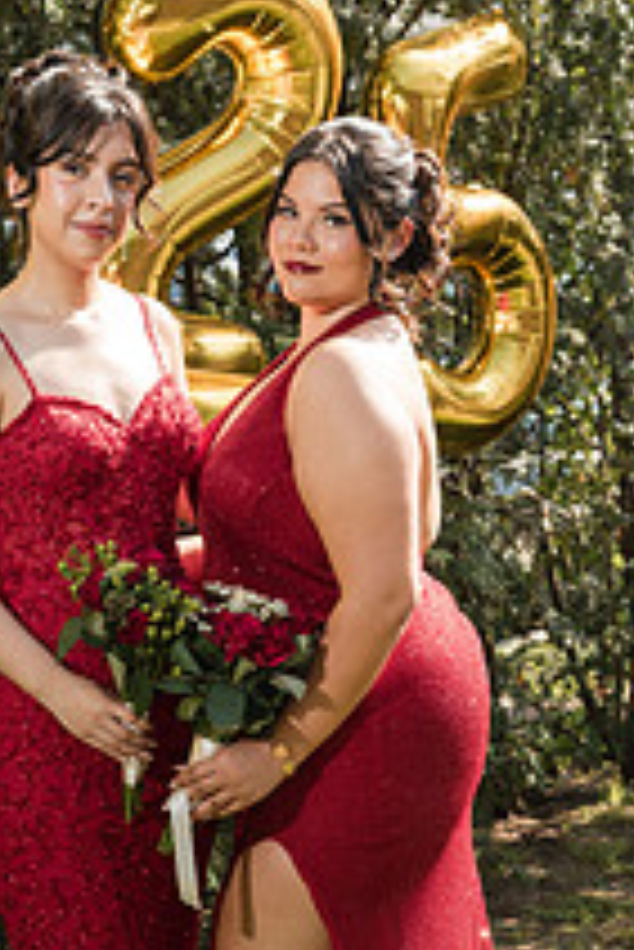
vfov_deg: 21.2
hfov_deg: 14.2
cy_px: 594
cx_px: 103
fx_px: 2532
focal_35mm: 96
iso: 160
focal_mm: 45
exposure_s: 1/250
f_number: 5
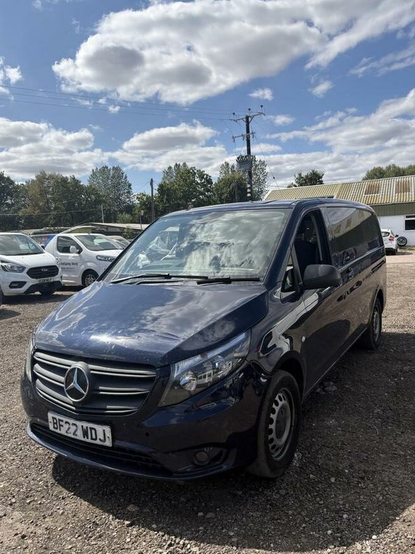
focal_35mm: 27
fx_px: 432
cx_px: 203
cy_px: 277
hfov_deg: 51.3
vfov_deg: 65.3
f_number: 1.6
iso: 50
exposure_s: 1/4950
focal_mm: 5.96
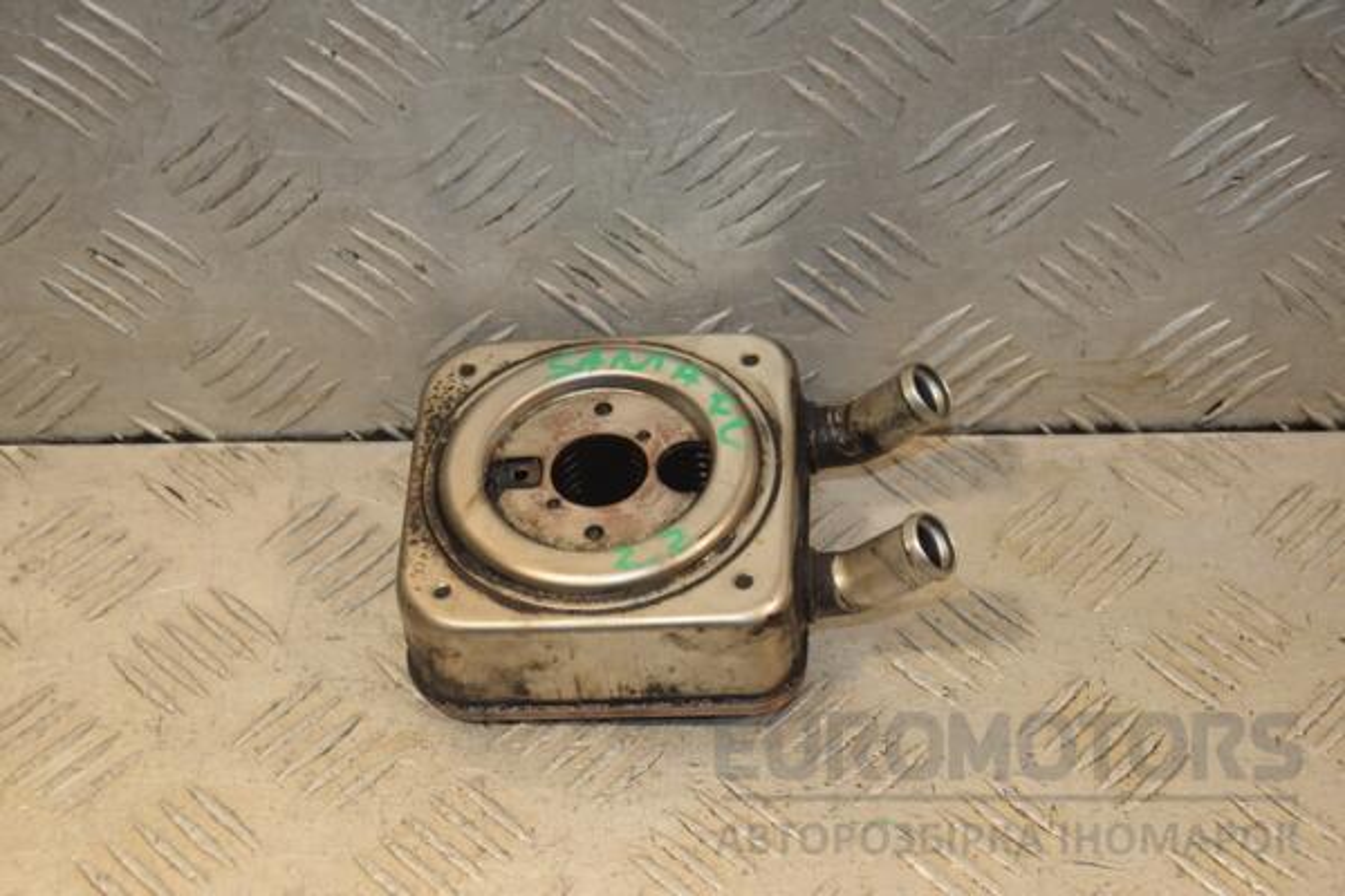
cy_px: 448
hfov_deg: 23.4
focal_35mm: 87
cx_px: 672
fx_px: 3250
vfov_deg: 15.7
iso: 800
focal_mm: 58
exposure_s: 1/200
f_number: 6.3
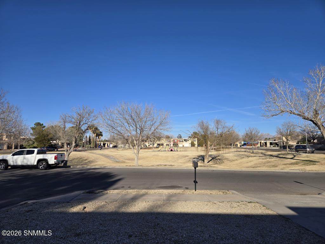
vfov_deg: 58.9
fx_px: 216
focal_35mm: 23
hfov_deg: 73.9
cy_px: 122
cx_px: 162
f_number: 1.8
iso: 25
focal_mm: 5.4
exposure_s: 1/2216
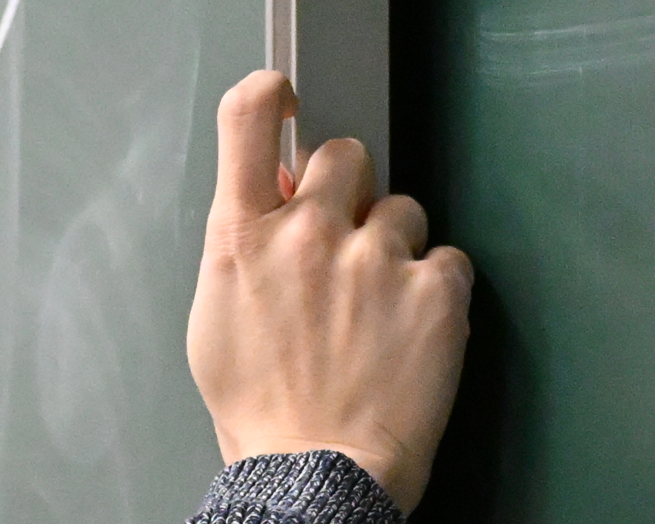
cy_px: -17
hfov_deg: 2.8
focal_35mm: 695
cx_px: -675
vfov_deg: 2.2
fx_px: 13476
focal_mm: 105
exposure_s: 1/500
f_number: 5
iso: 9000
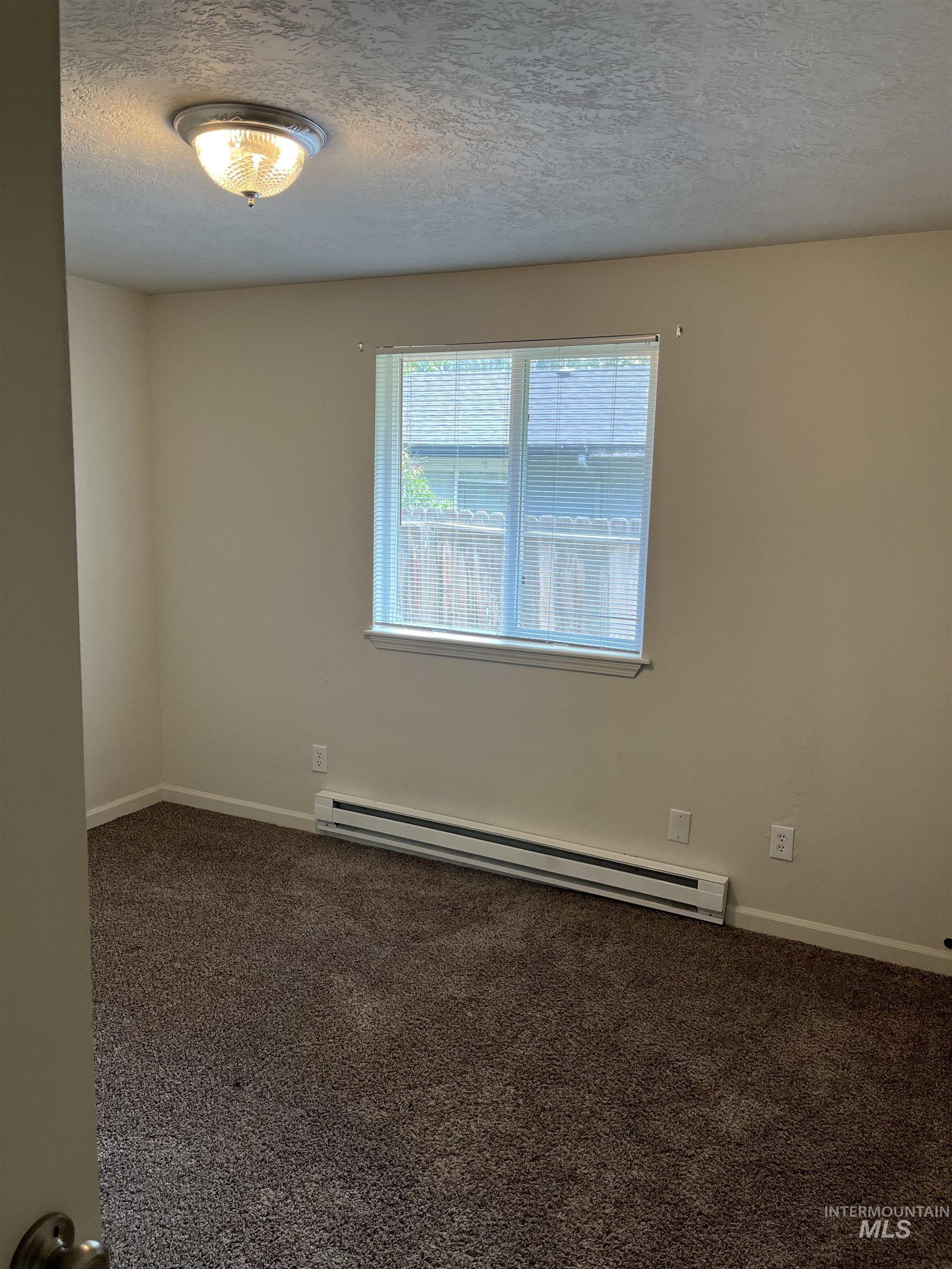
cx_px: 476
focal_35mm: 26
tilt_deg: -7.6
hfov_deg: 53.1
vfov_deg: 67.3
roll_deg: +0.1
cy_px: 634
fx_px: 953
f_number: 1.6
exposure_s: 1/120
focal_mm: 5.1
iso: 100
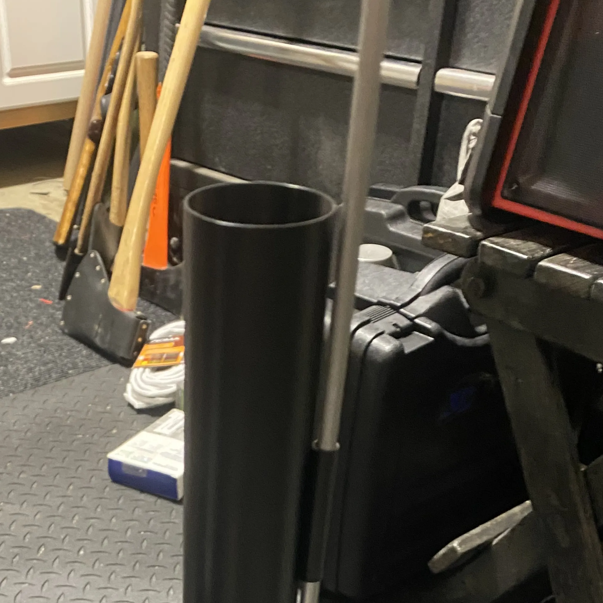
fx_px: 946
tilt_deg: -37.1
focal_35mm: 48
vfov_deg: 32.4
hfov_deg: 35.1
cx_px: 210
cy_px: 607
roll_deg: +0.4
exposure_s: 1/40
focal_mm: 4.25
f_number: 1.8
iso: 500
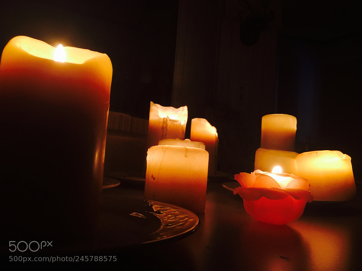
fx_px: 314
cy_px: 137
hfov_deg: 60.0
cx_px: 182
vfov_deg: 46.8
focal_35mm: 30
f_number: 2.2
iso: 50
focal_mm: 4.15
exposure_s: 1/15
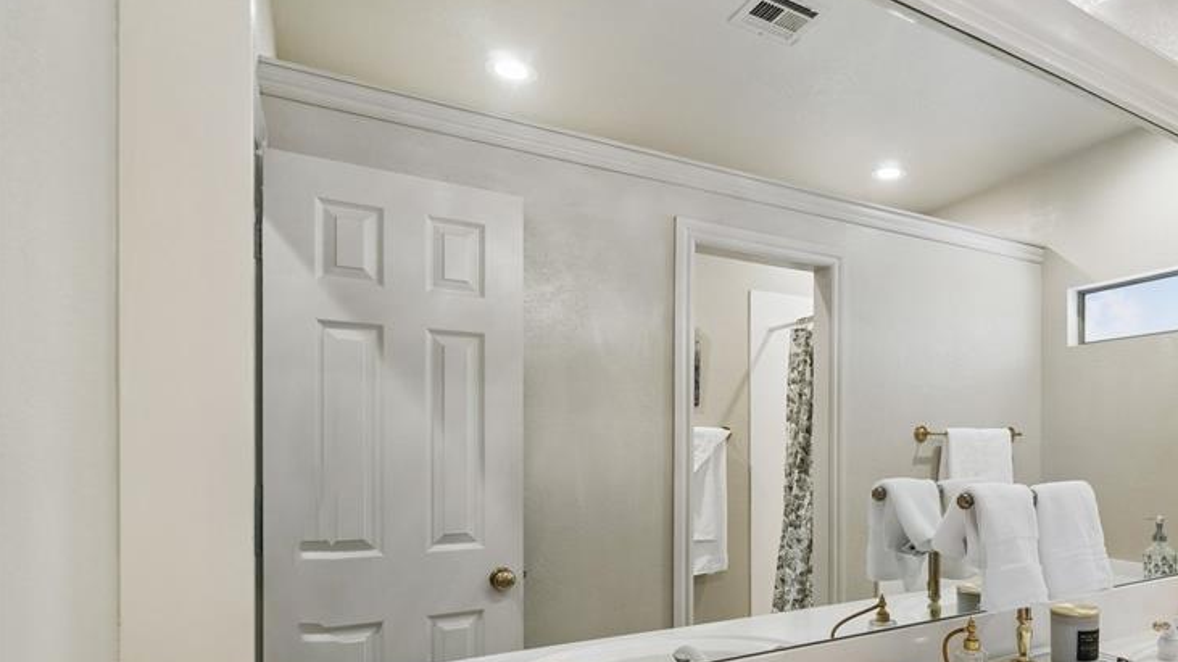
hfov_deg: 77.6
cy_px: 480
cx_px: 819
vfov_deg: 49.8
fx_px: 687
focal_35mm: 22
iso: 200
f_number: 6.3
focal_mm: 10
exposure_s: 1/25
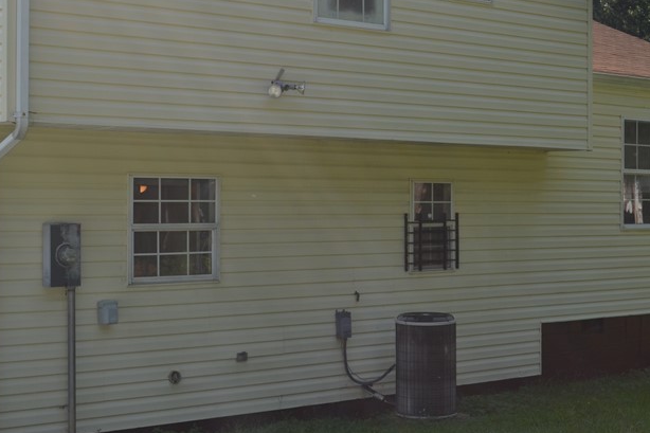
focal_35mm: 69
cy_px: 193
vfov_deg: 19.7
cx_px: 380
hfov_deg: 29.2
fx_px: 1245
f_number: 7.1
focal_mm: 26
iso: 100
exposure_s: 1/200
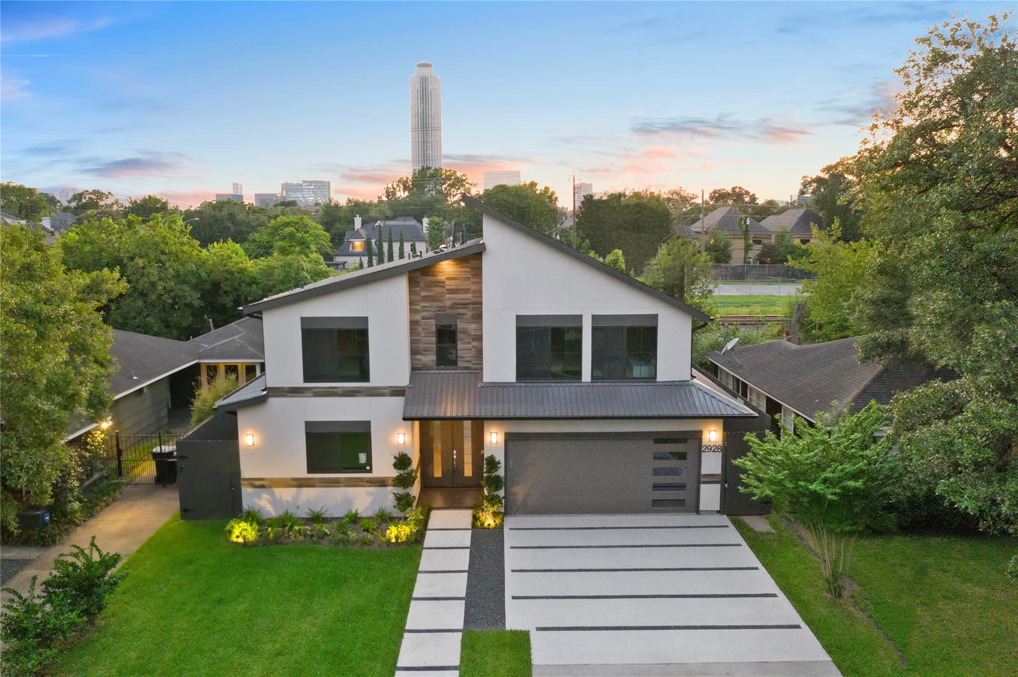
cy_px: 338
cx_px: 509
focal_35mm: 28
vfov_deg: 46.4
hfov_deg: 65.5
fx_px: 791
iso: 1600
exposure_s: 1/50
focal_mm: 10.26
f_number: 4.5
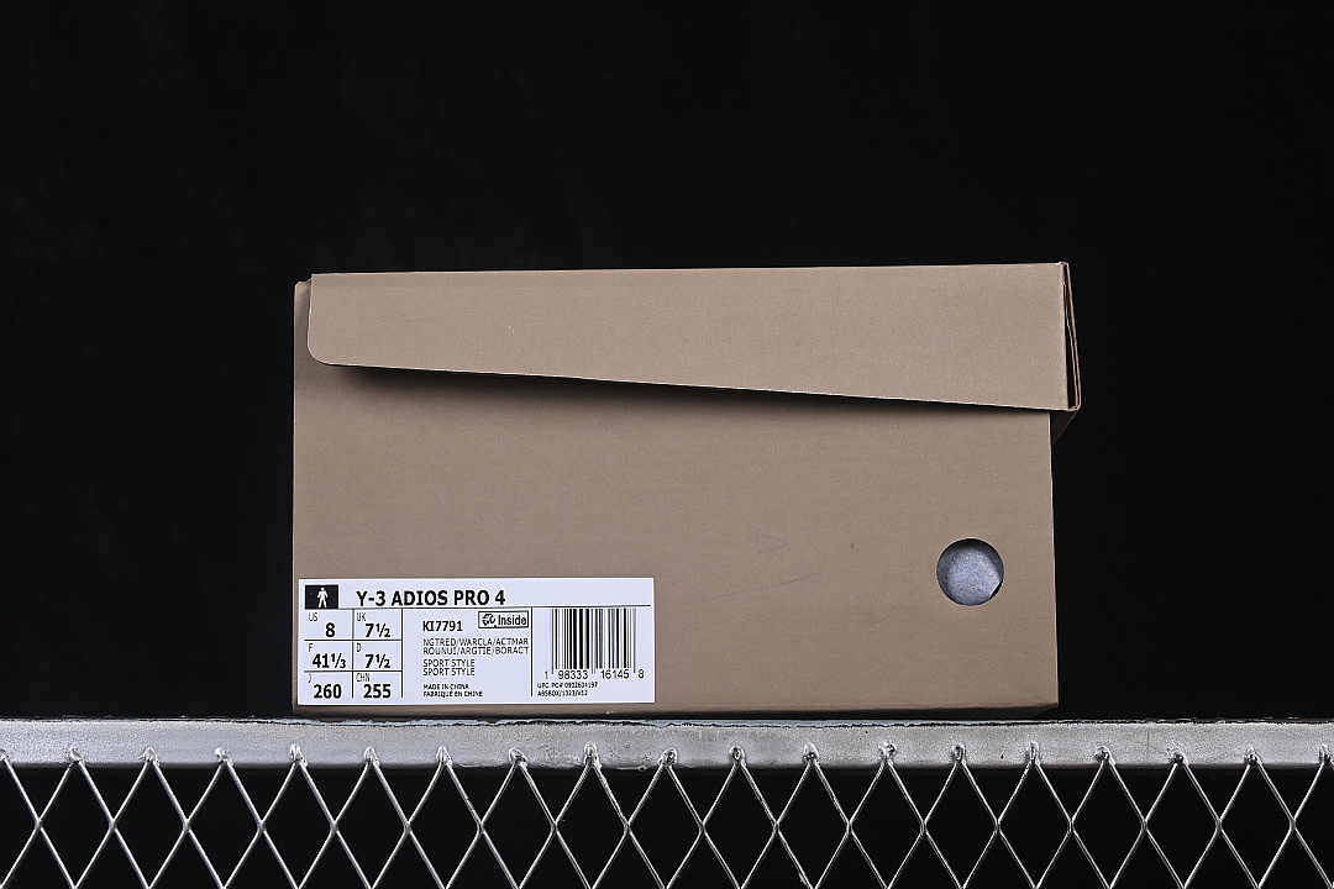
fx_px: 2779
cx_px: 667
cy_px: 444
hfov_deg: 27.0
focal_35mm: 75
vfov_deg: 18.2
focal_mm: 50
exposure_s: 1/80
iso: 160
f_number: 8
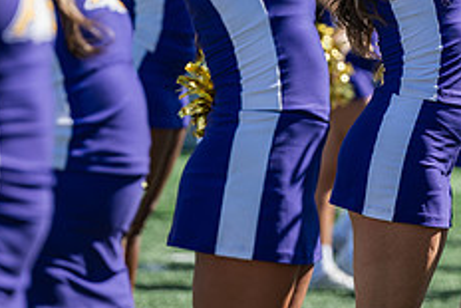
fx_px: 5612
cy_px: 17
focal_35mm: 438
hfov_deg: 4.7
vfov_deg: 3.1
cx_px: 374
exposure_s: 1/640
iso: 80
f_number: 3.2
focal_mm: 175
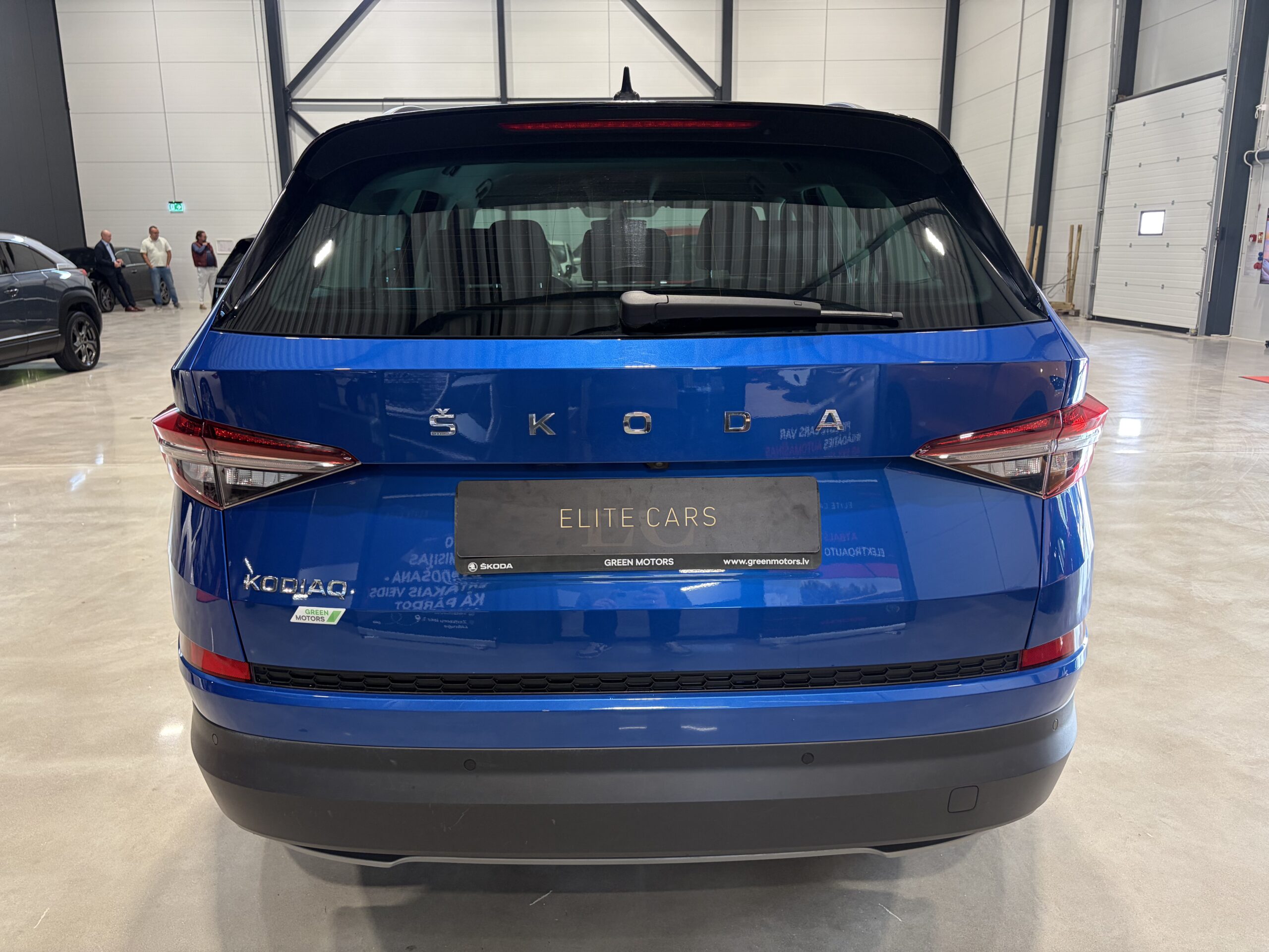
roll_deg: +0.7
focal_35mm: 26
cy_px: 476
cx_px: 634
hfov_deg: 67.3
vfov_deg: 53.1
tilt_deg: -13.4
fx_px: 953
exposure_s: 1/60
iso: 125
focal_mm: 5.96
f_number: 1.6
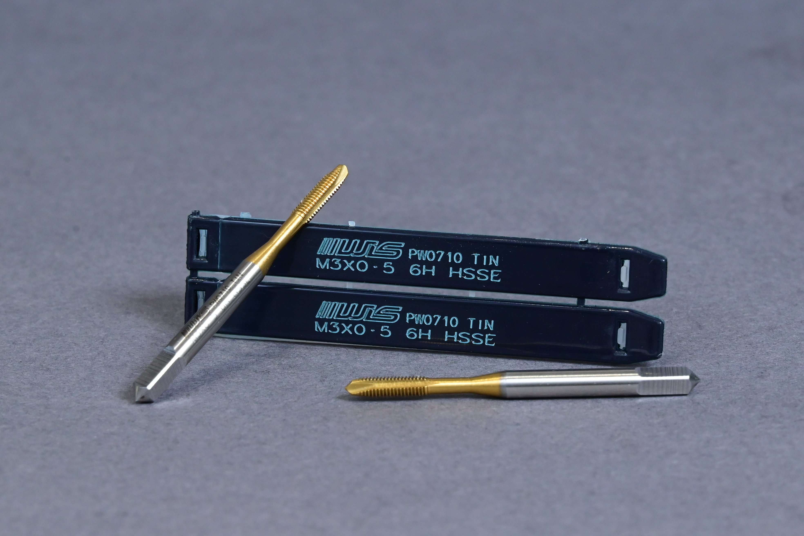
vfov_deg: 7.0
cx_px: 402
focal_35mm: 195
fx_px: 4355
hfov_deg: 10.5
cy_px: 268
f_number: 13
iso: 1600
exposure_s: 1/125
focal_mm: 130
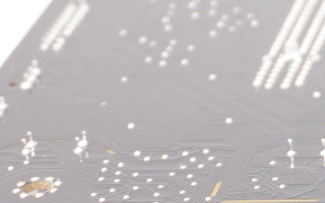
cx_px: 721
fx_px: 2347
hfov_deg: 7.5
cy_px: 143
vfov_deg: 5.0
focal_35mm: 265
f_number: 5.6
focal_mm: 32
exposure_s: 1/100
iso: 320
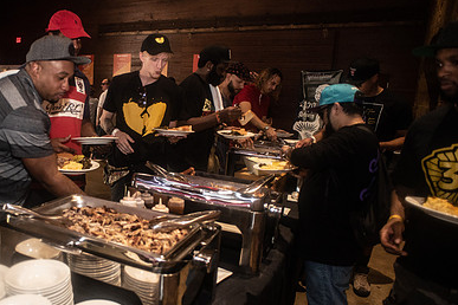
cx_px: 123
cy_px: 155
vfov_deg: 43.6
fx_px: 382
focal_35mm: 30
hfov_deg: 59.1
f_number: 3.2
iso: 1600
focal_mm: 20
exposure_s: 1/80
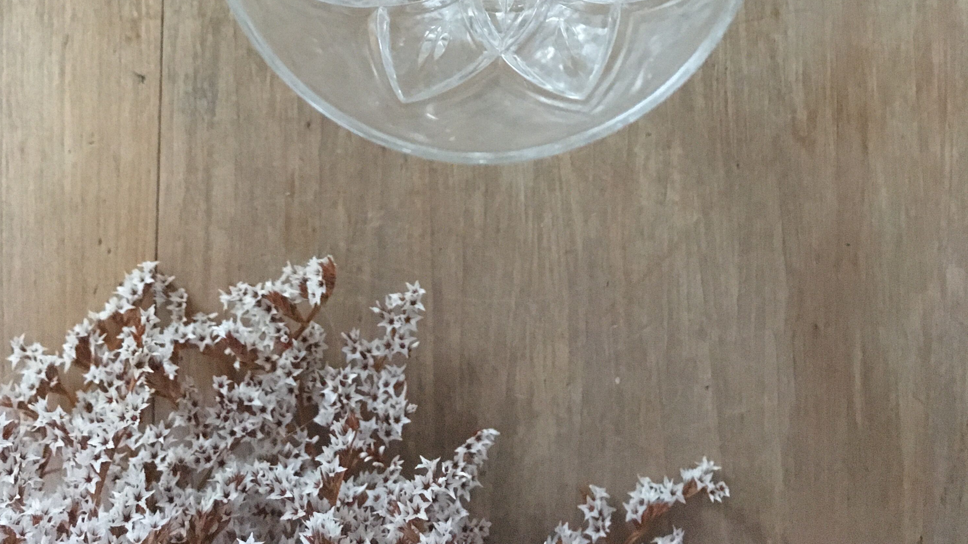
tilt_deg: -89.3
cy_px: -93
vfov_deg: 25.2
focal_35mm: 43
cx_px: 476
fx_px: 1104
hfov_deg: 47.4
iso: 320
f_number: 2.2
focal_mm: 4.15
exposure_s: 1/17
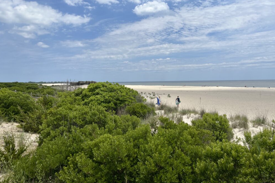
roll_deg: +1.1
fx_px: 214
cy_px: 78
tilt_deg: +0.8
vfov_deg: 46.2
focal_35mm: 28
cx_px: 141
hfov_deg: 65.5
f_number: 1.6
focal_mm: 5.1
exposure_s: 1/7874
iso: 50
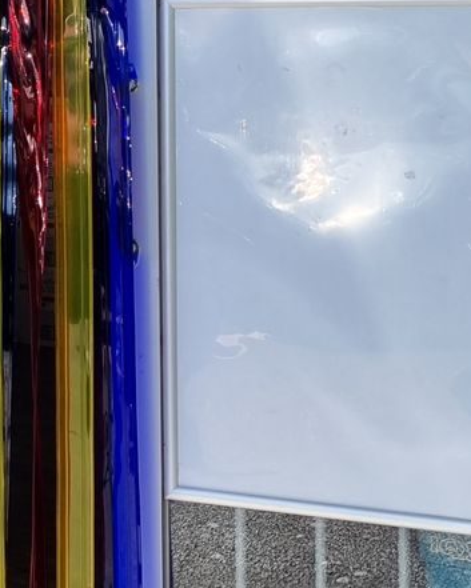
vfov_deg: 20.4
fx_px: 1603
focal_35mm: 92
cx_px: -76
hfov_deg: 16.1
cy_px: 57
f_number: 1.8
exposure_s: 1/824
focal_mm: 5.4
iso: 50
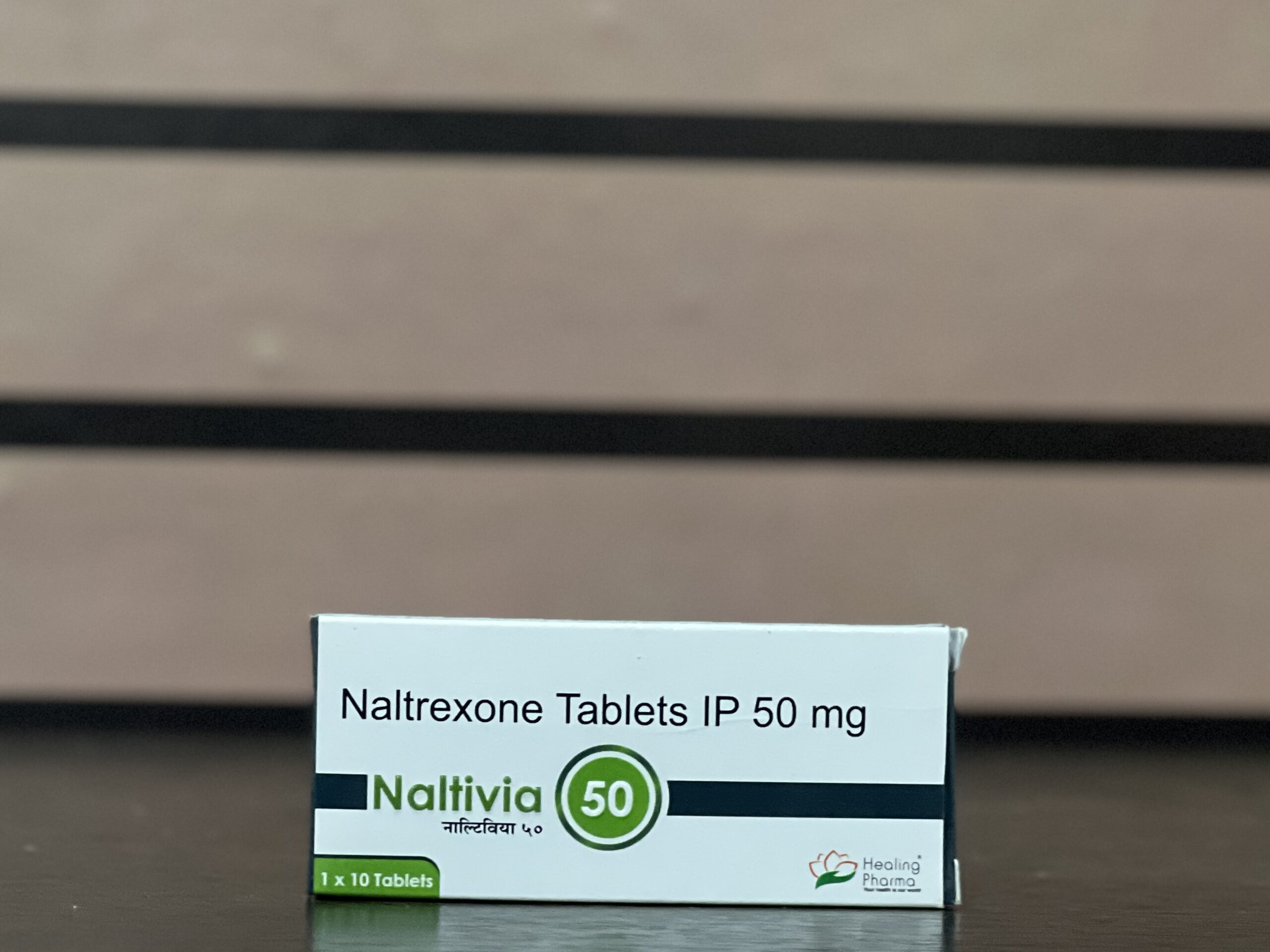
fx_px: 2825
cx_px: 635
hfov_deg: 25.3
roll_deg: -0.9
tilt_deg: +0.1
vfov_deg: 19.1
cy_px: 476
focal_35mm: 77
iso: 320
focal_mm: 9
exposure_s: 1/33
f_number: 2.8
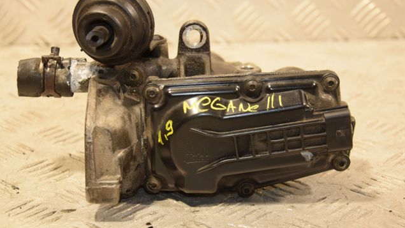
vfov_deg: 15.9
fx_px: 816
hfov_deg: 27.9
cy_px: 110
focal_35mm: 76
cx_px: 203
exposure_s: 1/125
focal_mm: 48
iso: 800
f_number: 4.8
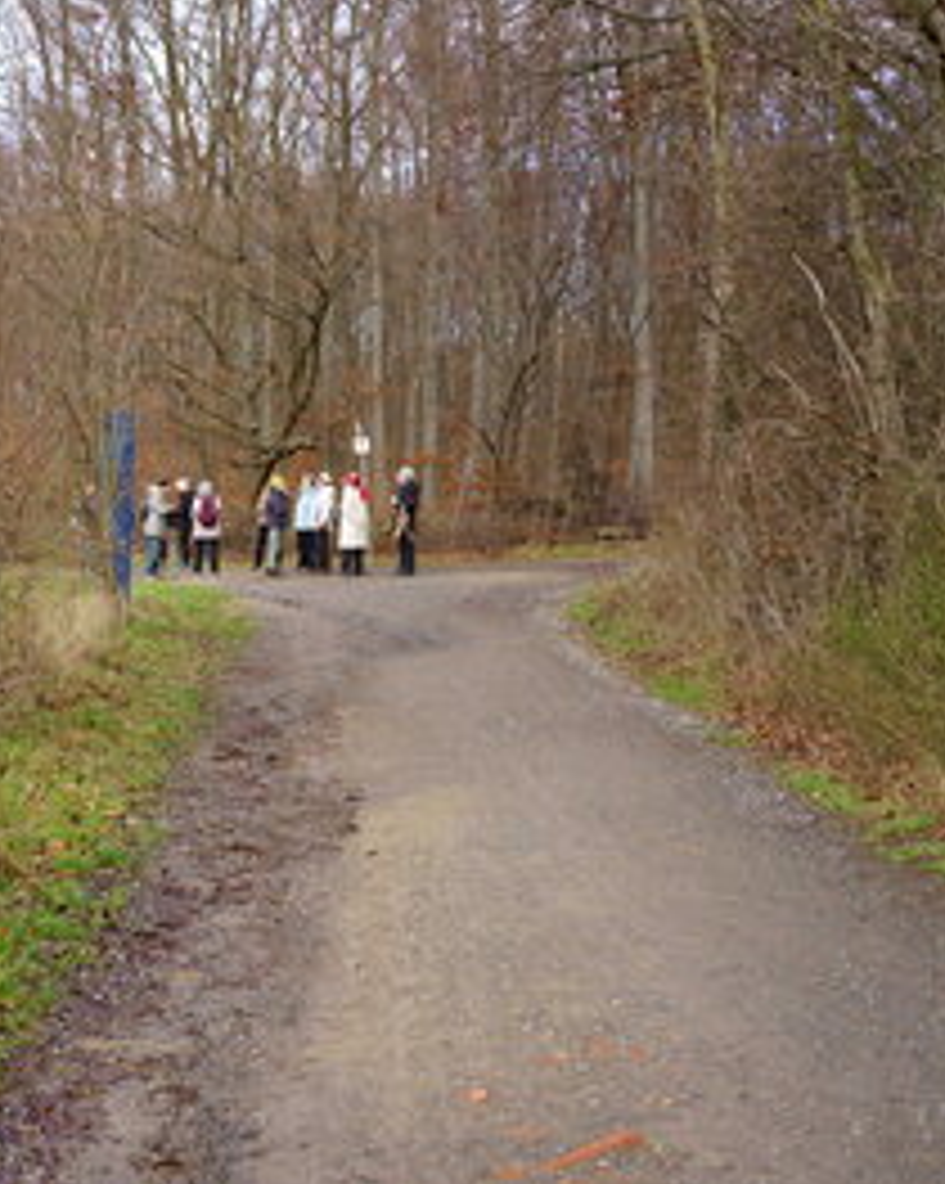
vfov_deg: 37.4
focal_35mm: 50
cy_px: 592
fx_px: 1750
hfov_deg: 29.7
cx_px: 234
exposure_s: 1/100
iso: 100
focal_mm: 35
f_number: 5.6
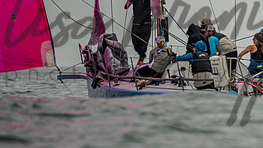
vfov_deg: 1.2
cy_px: 60
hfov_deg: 2.1
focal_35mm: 1036
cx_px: 272
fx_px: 7222
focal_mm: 400
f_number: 5.6
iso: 250
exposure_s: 1/4000
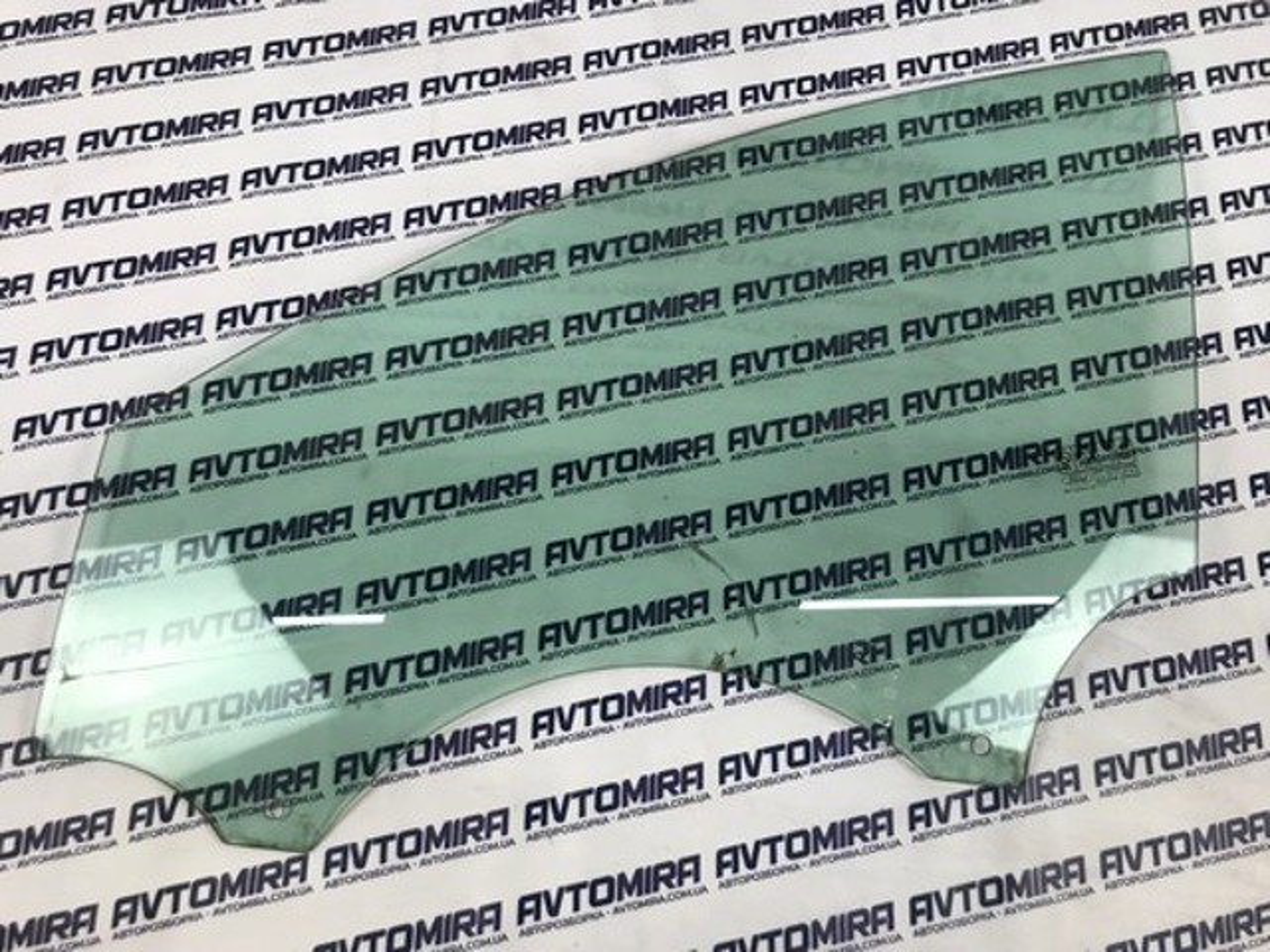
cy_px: 476
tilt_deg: -74.6
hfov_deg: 63.4
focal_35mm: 28
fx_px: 1027
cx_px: 635
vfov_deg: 49.7
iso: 40
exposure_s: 1/100
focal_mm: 3.99
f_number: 1.8
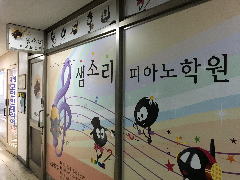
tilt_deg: +1.2
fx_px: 201
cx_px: 120
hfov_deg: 61.7
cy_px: 90
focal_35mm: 29
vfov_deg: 48.2
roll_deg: -0.8
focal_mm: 4.15
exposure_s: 1/30
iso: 160
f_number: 2.2
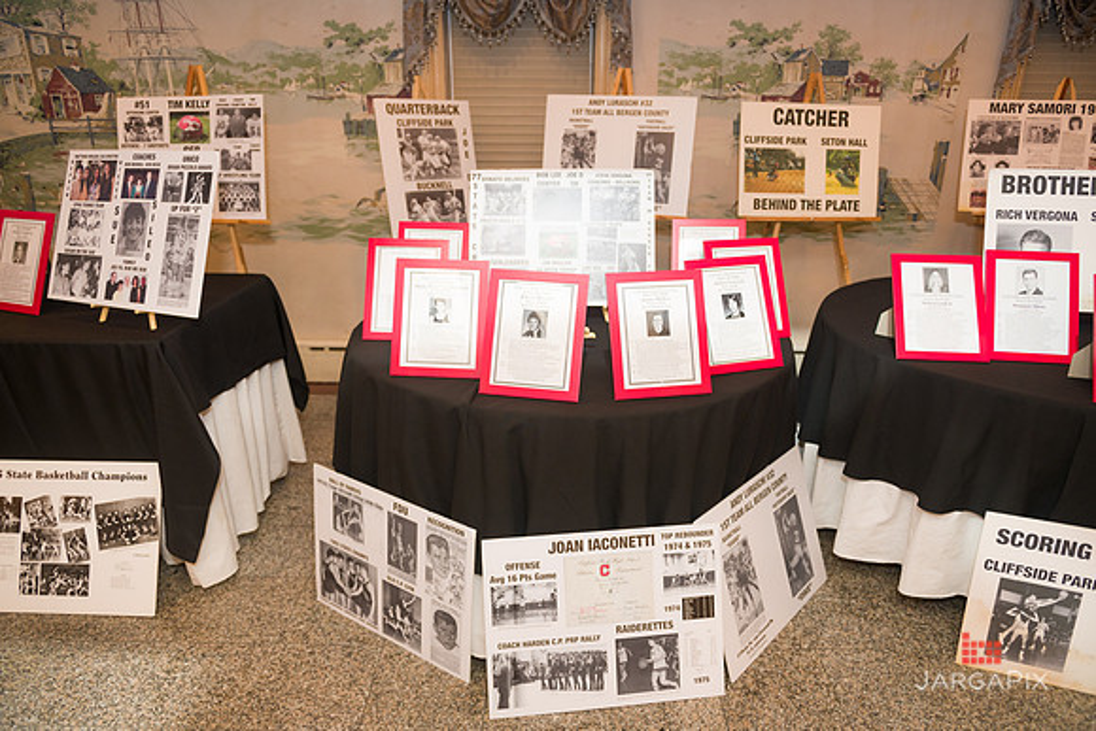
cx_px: 548
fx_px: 731
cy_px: 366
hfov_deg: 73.7
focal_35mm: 24
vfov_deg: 53.2
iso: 1000
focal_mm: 24
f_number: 3.2
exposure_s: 1/125
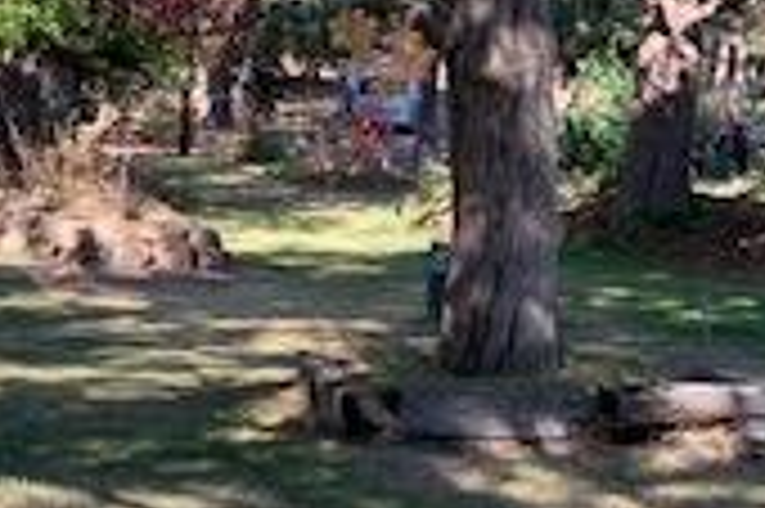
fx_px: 2165
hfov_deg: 18.3
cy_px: 225
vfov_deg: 13.4
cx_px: -297
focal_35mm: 102
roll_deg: -1.3
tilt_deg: -3.7
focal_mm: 4.25
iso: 25
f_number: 1.8
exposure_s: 1/203
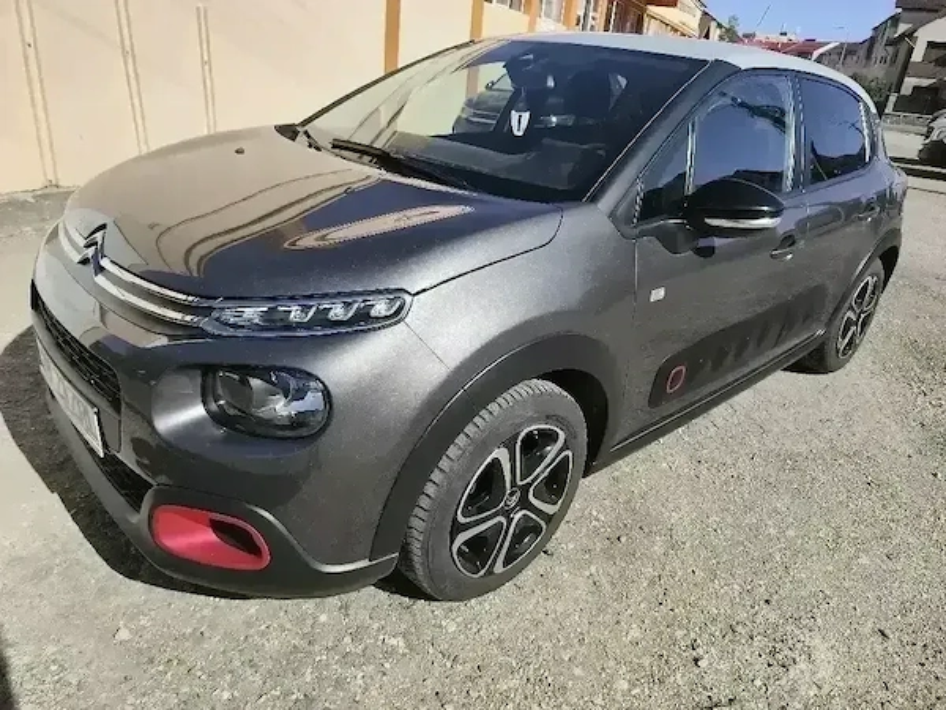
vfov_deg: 58.9
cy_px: 355
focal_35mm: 23
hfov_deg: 73.9
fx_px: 629
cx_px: 473
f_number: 1.65
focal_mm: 6.19
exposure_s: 1/1429
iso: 50
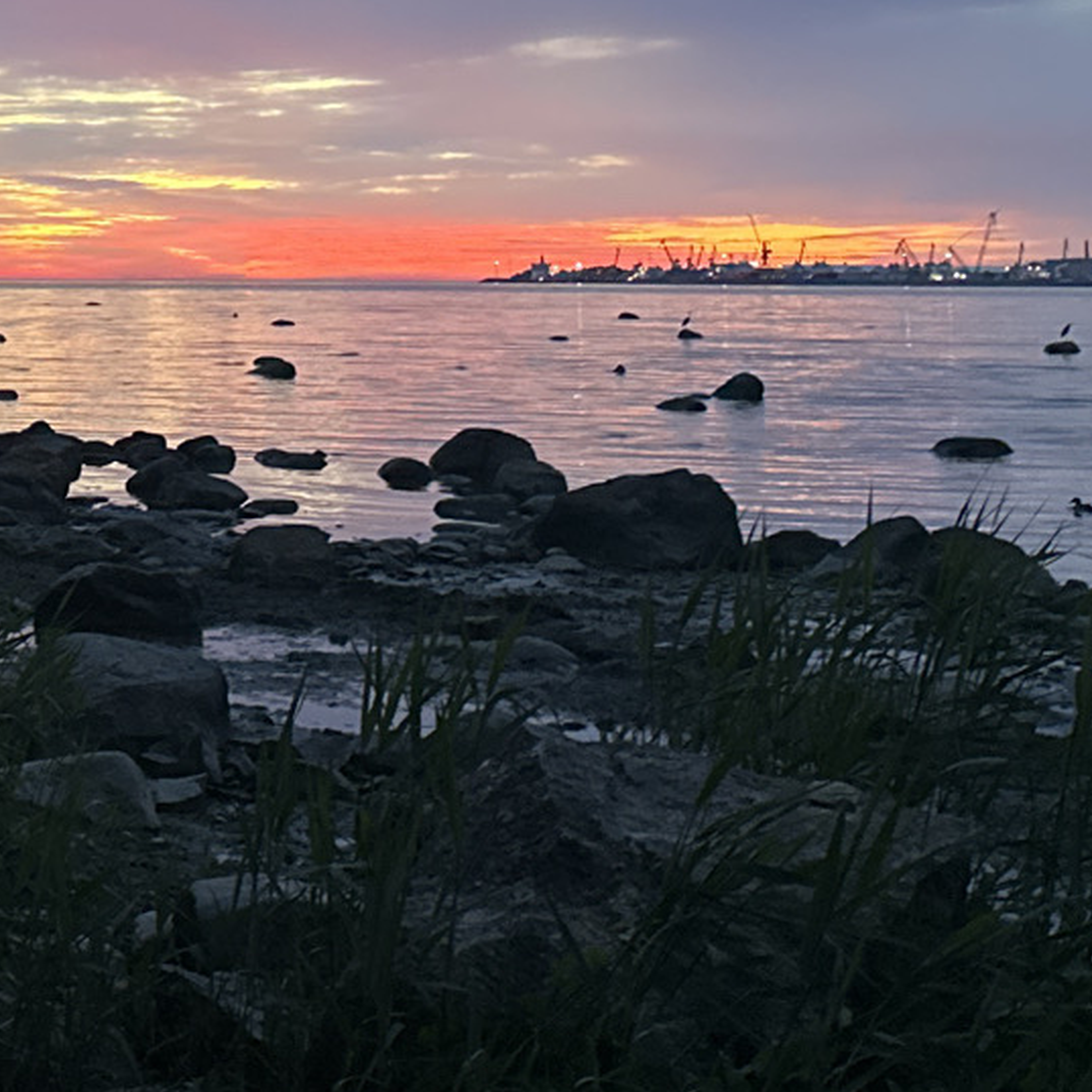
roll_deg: -0.1
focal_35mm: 79
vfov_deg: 21.3
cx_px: -195
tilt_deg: +4.3
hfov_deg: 20.6
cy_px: 39
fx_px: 2820
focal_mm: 6.86
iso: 640
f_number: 1.78
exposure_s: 1/60
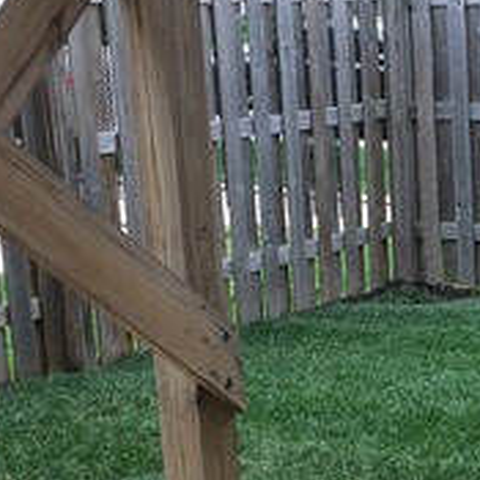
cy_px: 400
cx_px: 688
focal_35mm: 94
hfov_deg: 17.0
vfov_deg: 18.3
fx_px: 1475
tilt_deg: -17.0
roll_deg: +0.3
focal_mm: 4.15
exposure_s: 1/121
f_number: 2.2
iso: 32
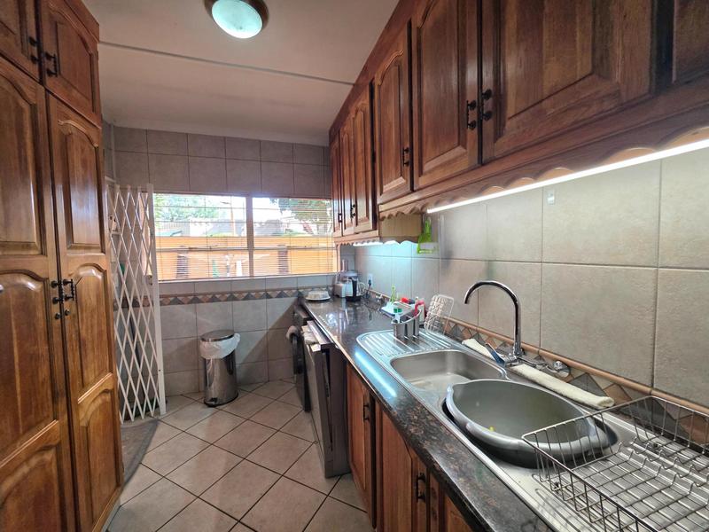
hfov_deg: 106.2
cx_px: 354
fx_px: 266
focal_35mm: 13
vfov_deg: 89.9
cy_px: 266
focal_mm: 2.2
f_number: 1.9
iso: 400
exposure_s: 1/204
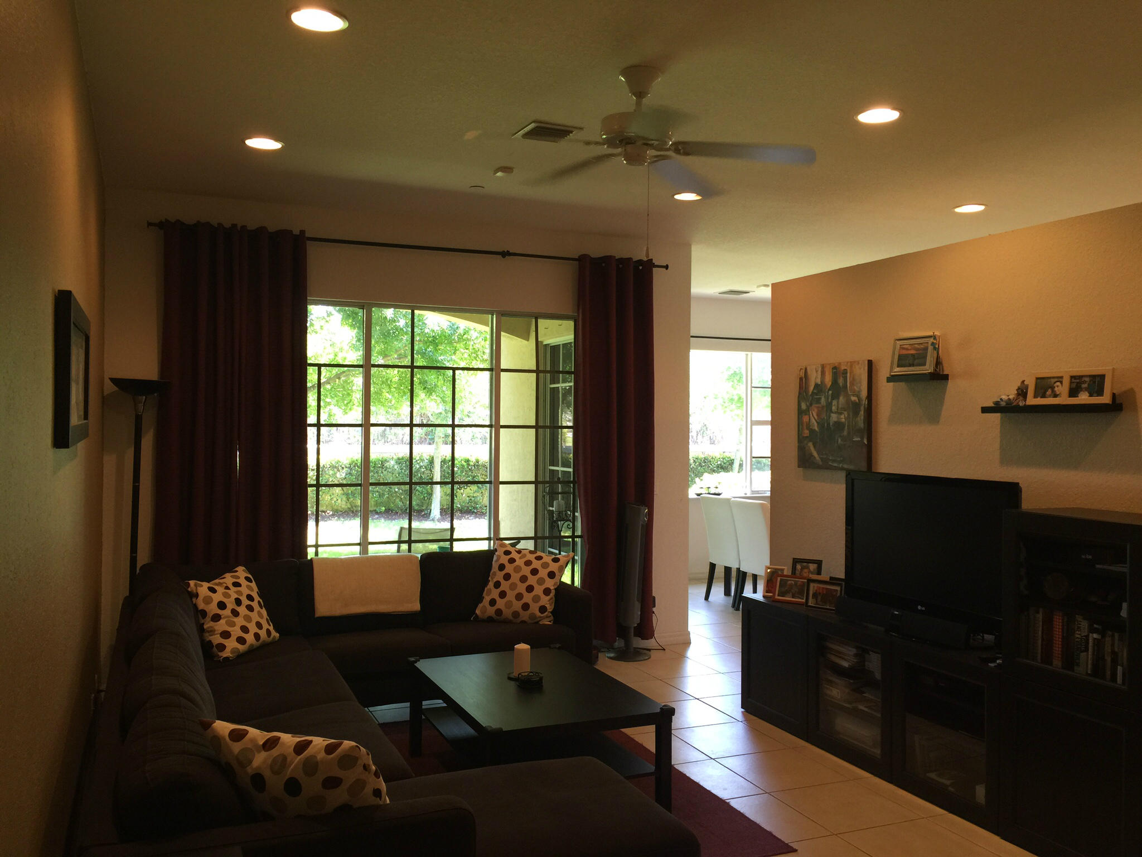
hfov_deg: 61.7
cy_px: 428
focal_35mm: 29
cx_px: 571
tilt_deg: +1.1
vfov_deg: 48.2
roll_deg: -1.1
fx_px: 957
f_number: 2.2
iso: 32
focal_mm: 4.15
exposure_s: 1/15
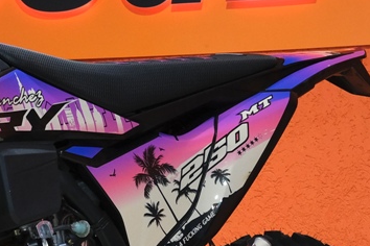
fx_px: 2138
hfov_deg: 9.8
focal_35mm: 208
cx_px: -2
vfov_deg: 6.6
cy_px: 188
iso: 1250
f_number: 4
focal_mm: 30.8
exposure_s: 1/100
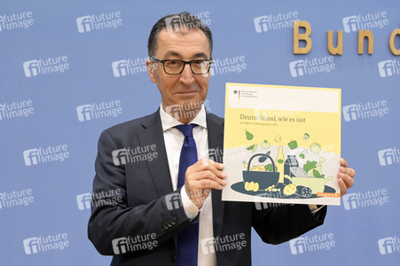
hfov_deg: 46.4
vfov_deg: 31.8
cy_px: 133
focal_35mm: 42
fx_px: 466
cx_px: 200
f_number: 5.6
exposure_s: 1/400
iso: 5000
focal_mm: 42
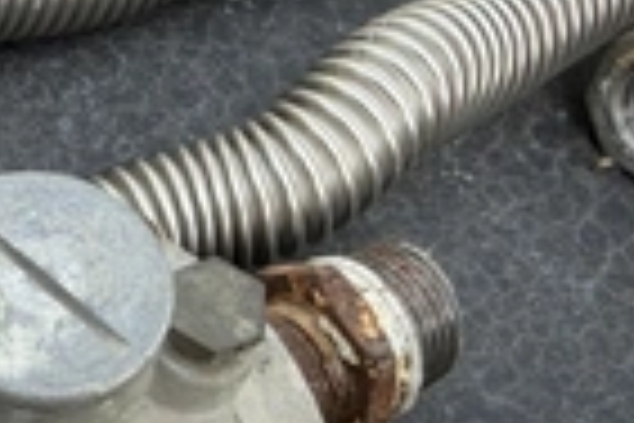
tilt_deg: -62.6
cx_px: 36
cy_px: 464
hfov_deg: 27.2
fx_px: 1250
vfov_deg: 18.5
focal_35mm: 71
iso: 40
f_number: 2.2
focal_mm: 2.22
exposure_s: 1/267
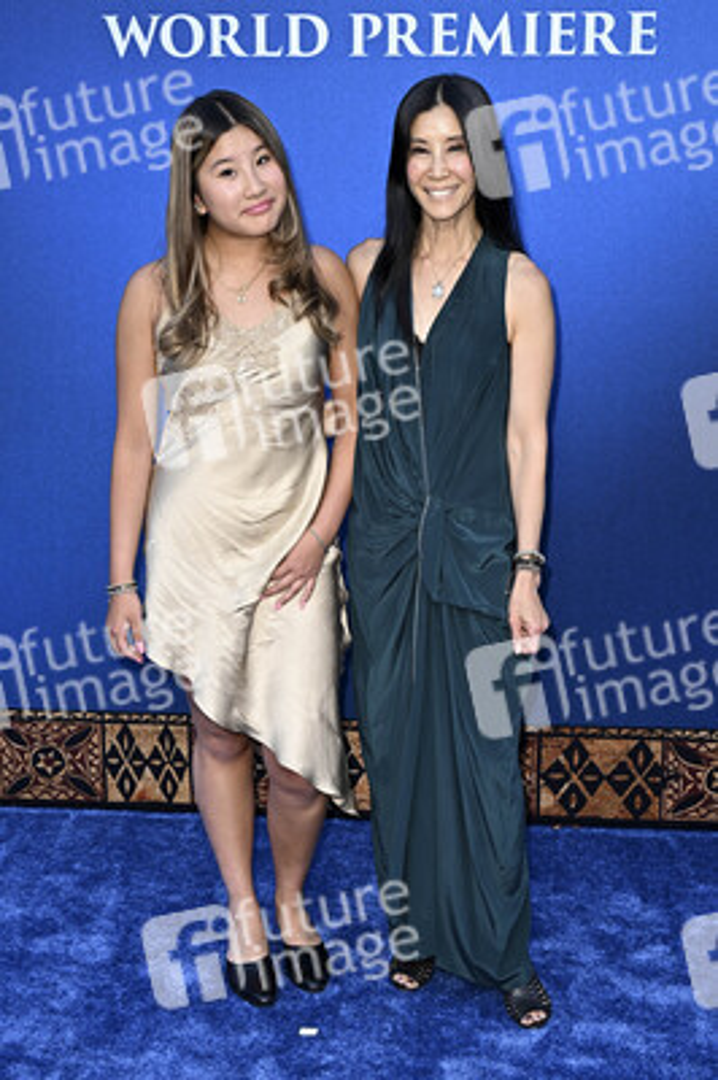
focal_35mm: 46
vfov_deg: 42.8
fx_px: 1378
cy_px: 540
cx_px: 359
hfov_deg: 29.2
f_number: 6.3
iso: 800
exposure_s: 1/250
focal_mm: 46
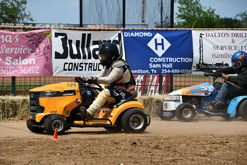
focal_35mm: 247
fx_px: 1695
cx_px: 124
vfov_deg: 5.6
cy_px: 82
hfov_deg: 8.3
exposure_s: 1/500
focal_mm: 165
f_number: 8
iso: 100
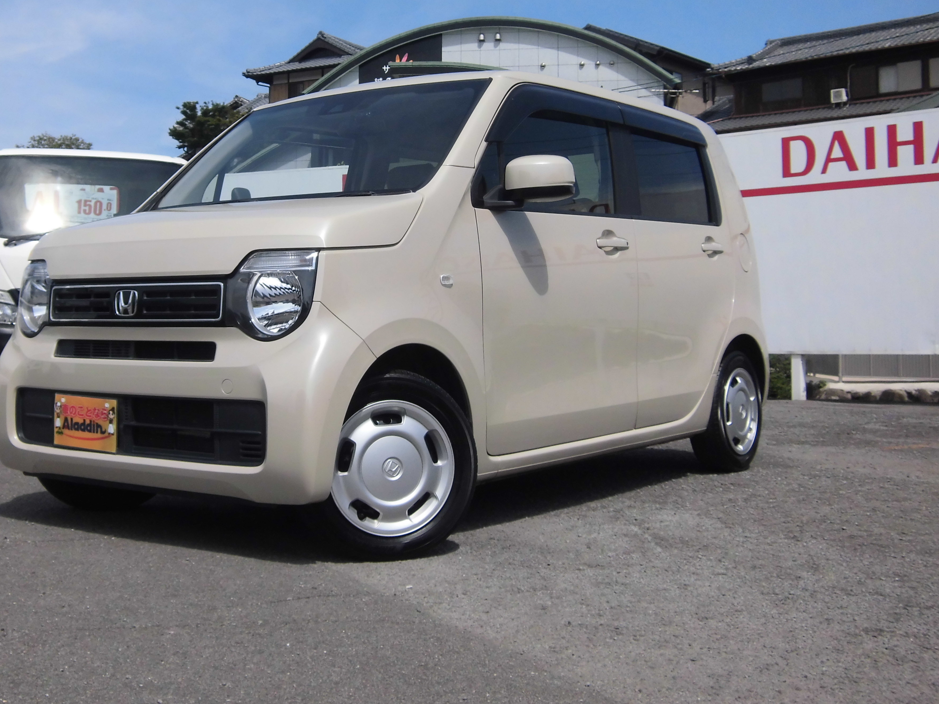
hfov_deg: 40.1
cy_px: 245
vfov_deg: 30.7
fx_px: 1275
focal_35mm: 47
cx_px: 346
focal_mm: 6.4
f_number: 8.8
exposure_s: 1/250
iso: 100
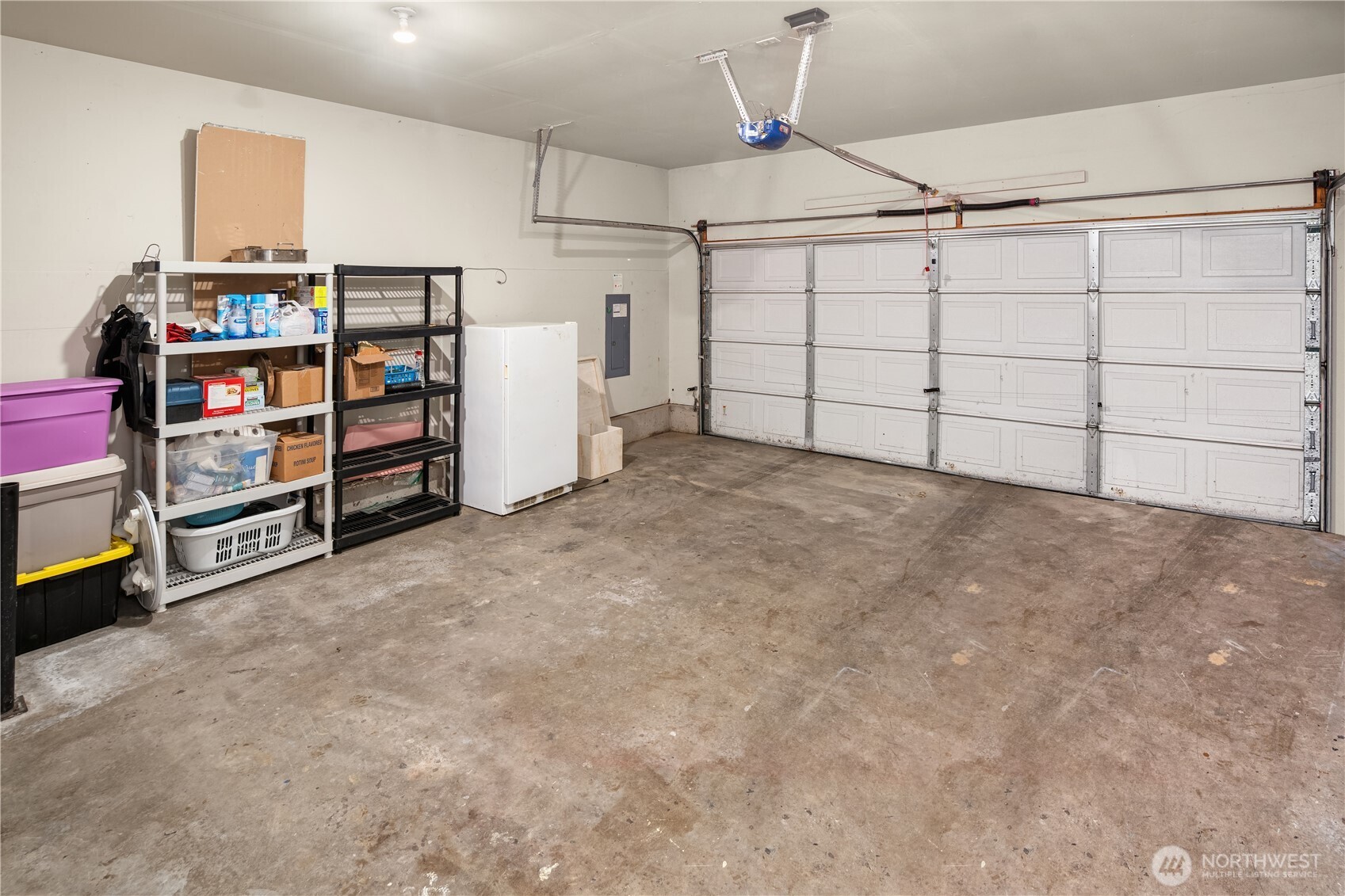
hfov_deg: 93.3
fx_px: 635
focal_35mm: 17
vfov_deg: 70.4
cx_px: 672
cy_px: 448
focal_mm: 17
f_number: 8
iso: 200
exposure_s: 2
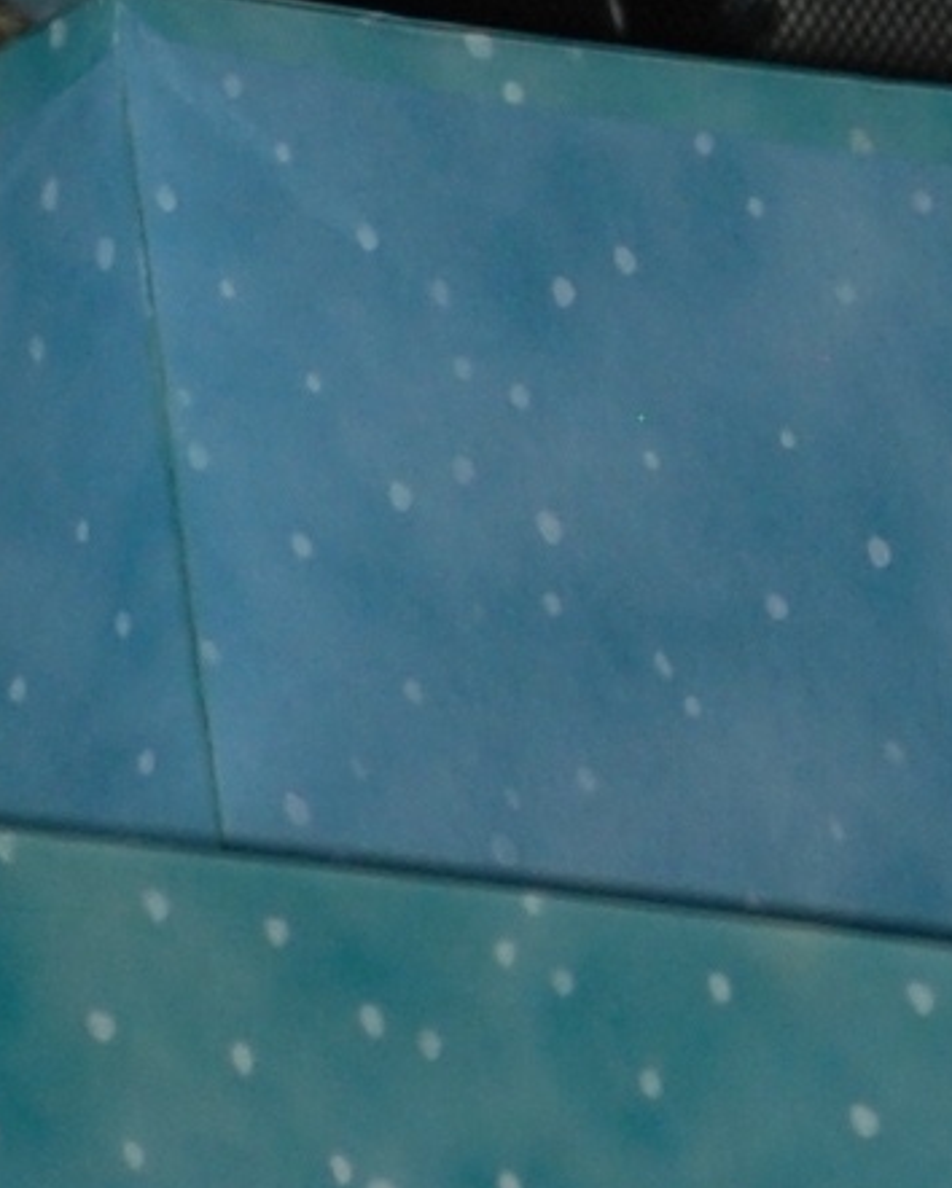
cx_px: 1740
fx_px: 30409
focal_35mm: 864
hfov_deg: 1.8
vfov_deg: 2.2
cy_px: -1709
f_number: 5.6
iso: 200
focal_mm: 70
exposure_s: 1/60
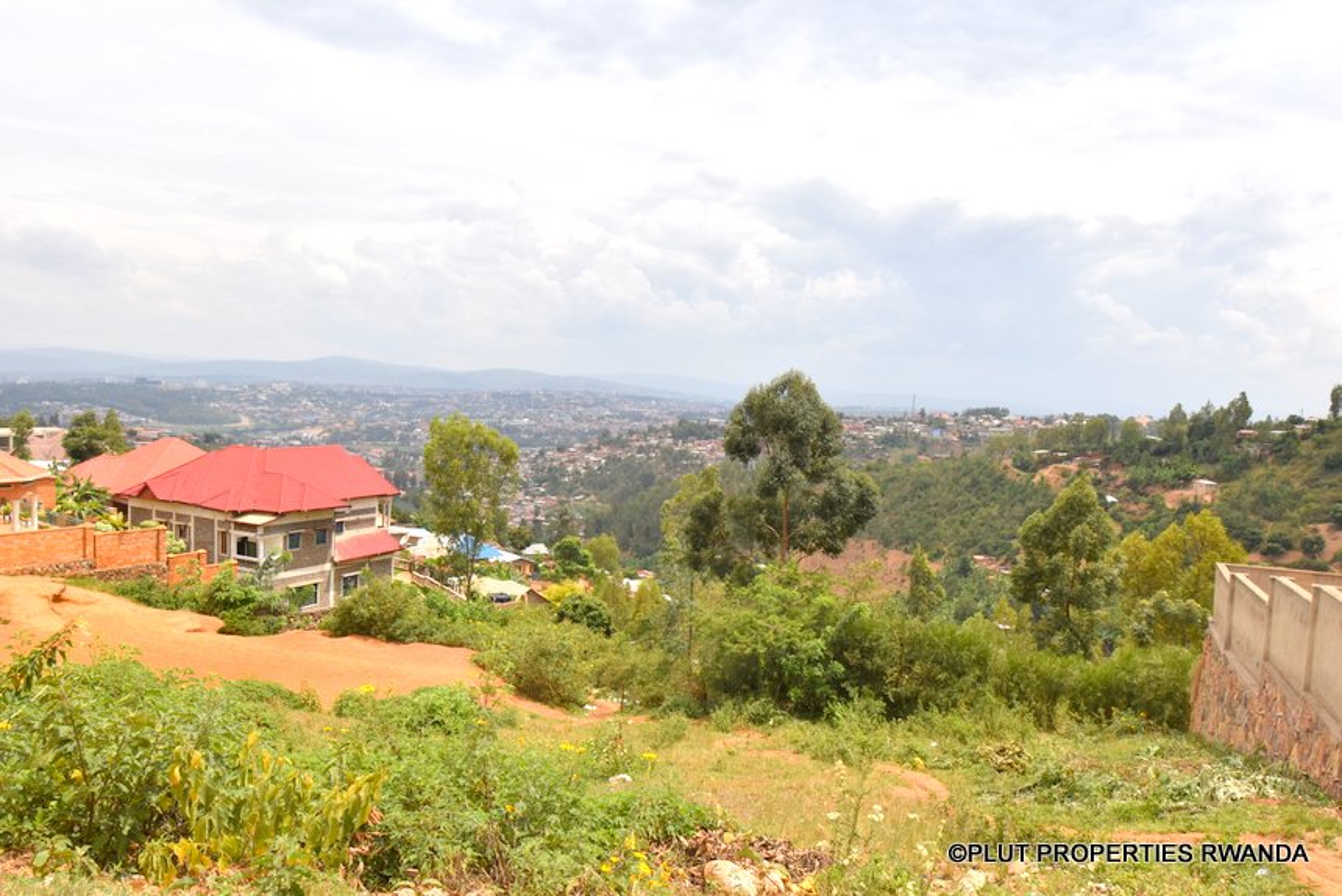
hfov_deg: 73.7
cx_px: 671
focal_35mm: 24
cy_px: 448
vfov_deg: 53.2
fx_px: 895
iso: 100
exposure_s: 1/200
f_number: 13
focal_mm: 16
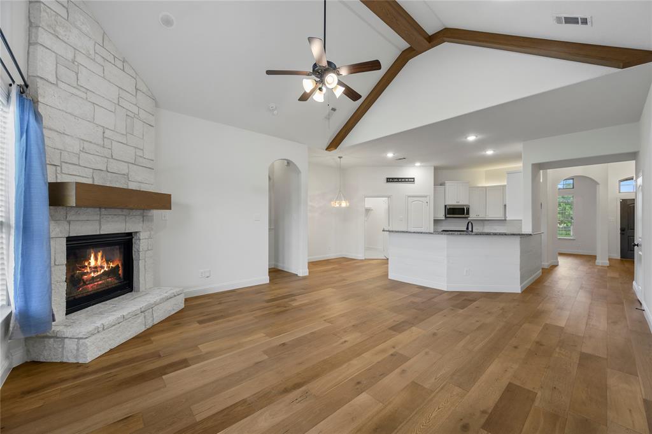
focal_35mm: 14
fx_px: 253
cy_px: 217
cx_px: 326
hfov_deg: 104.3
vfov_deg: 81.1
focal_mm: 14
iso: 640
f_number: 8
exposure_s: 1/8
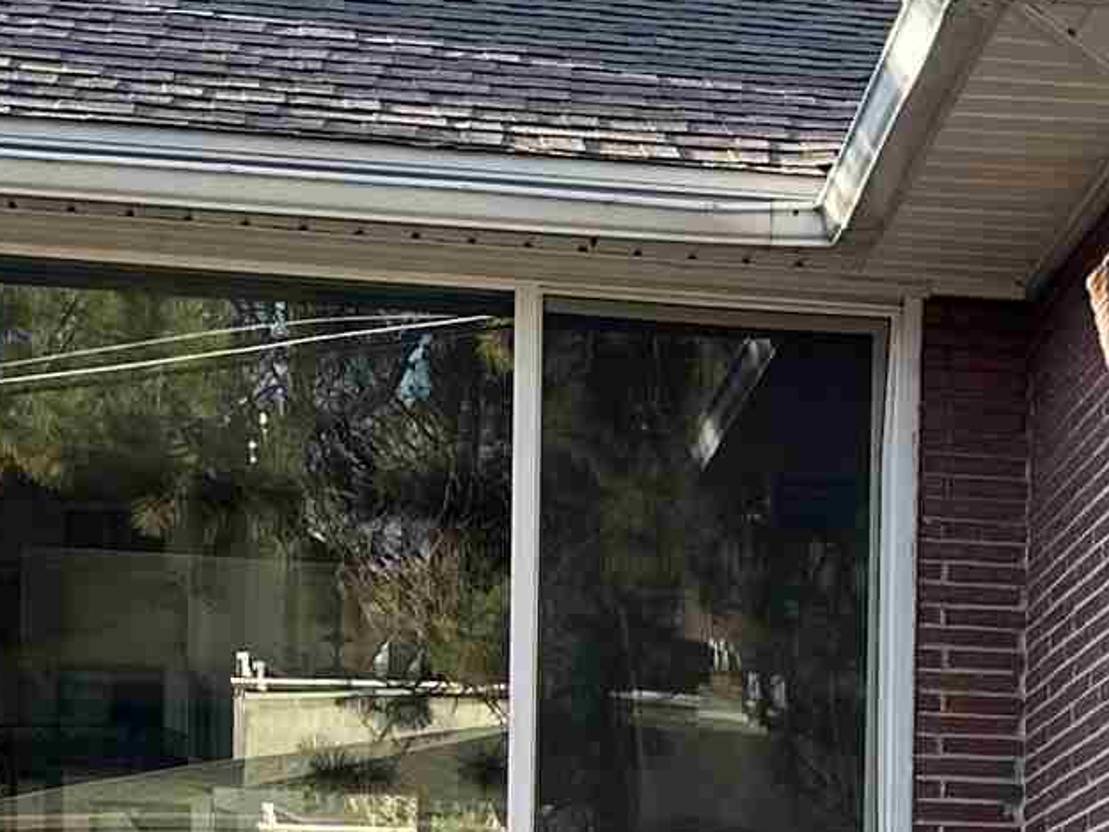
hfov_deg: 16.4
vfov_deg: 12.0
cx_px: 1026
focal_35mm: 118
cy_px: 1238
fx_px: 3781
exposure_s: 1/357
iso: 80
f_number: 1.78
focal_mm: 6.86
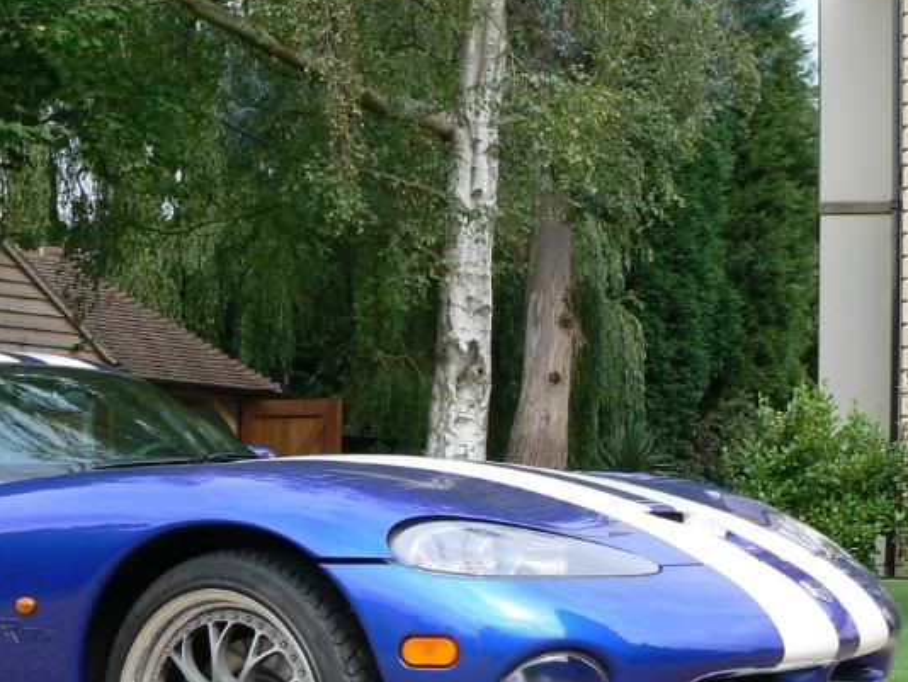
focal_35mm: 69
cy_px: 548
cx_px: 214
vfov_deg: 21.1
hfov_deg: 27.7
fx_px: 1811
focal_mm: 6
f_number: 5.6
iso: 80
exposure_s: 1/250
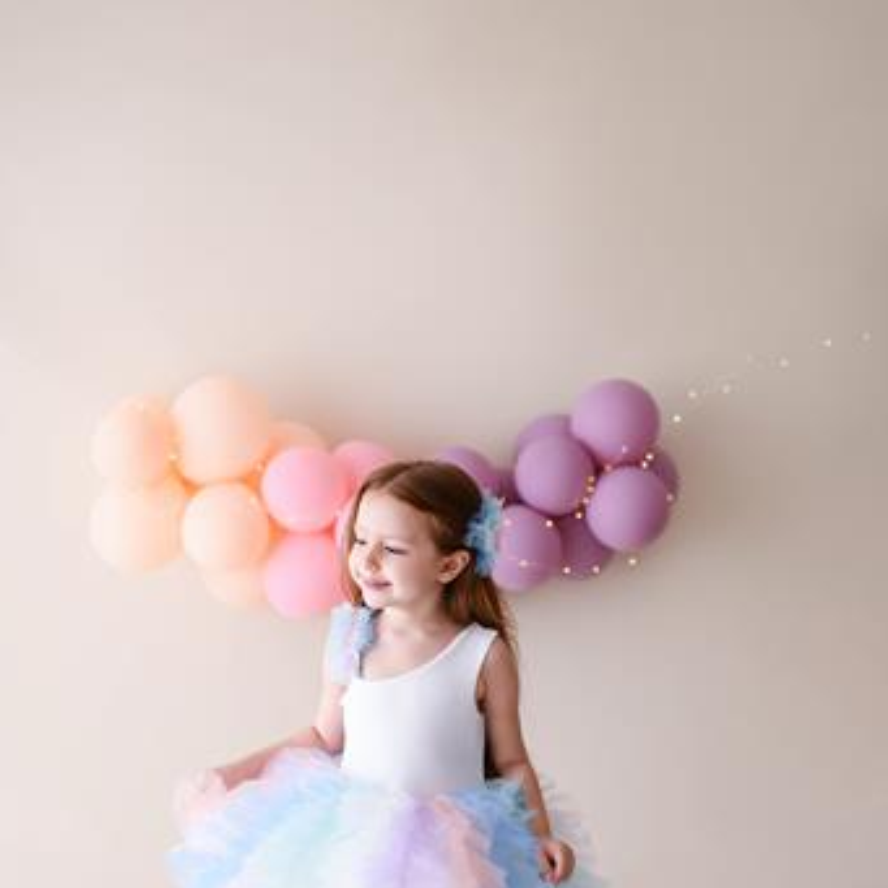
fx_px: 1480
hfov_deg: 33.4
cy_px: 613
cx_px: 401
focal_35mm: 51
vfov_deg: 33.0
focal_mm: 35
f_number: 1.8
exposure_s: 1/320
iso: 80
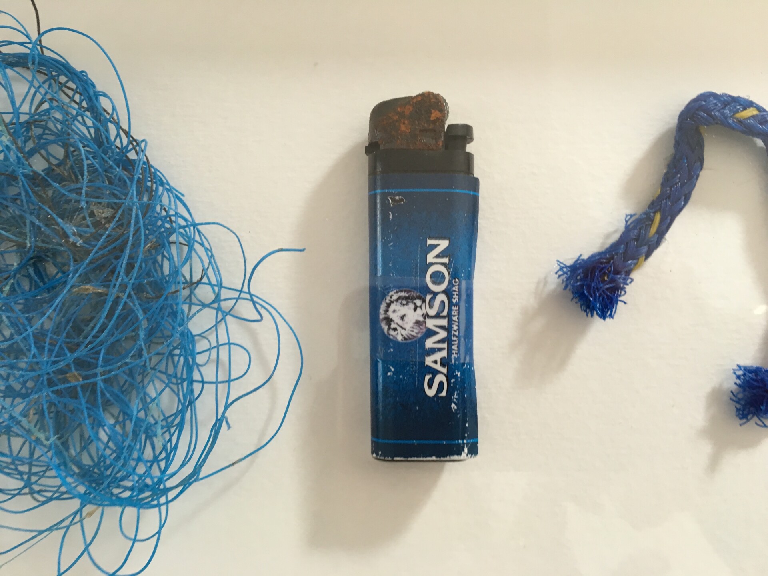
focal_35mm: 29
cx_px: 384
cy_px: 288
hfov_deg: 61.7
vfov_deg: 48.2
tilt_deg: -85.2
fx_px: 643
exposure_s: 1/33
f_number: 2.2
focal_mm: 4.15
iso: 100
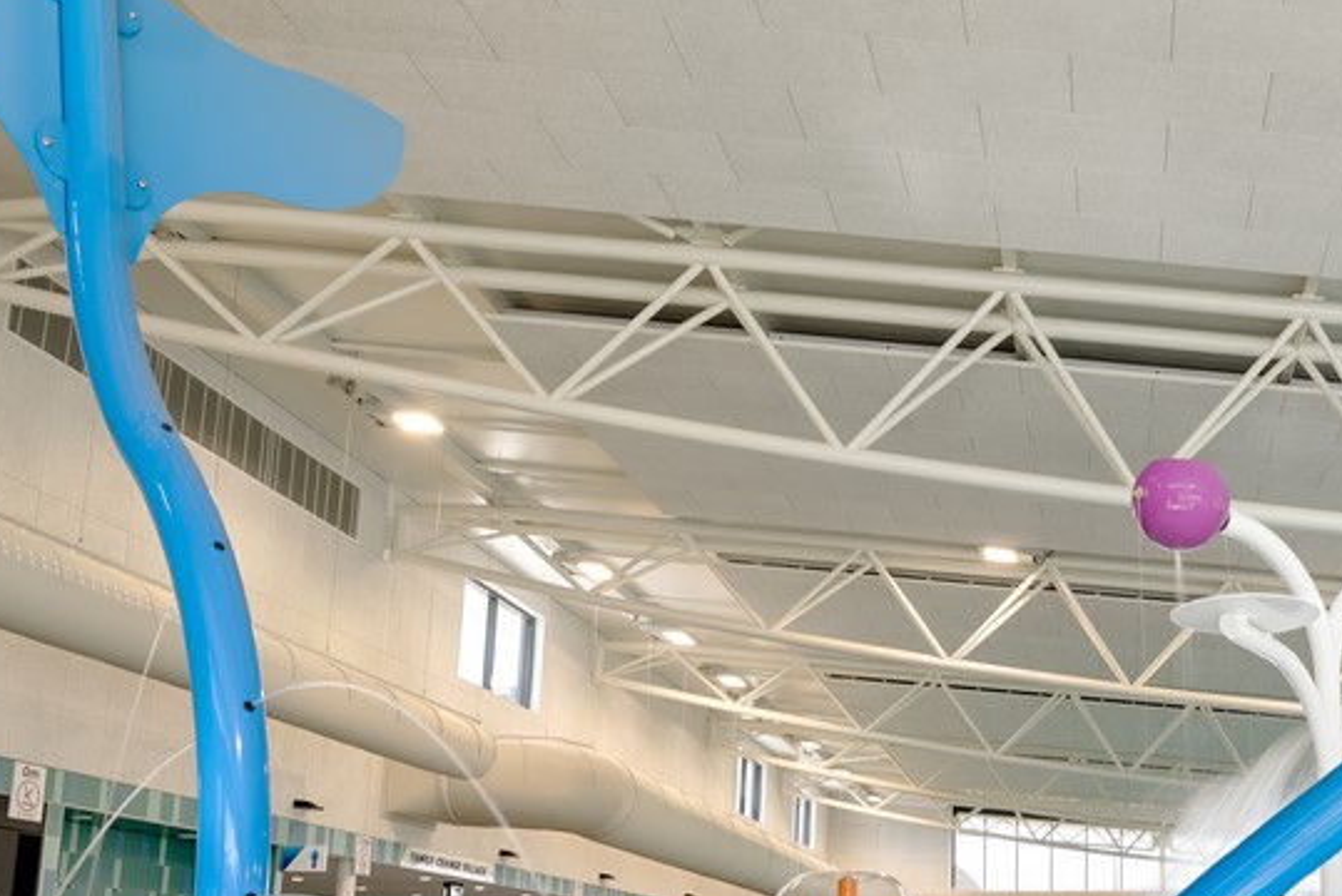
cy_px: 734
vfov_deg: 32.4
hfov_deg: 44.7
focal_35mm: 40
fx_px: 1492
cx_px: 1165
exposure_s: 1/6
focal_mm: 16
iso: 100
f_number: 9
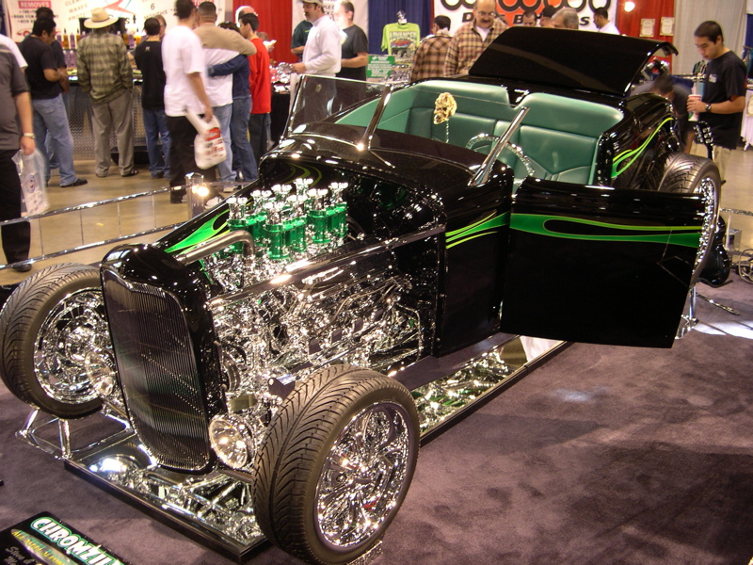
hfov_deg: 49.0
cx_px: 376
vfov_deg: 37.7
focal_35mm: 38
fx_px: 827
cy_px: 282
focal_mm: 8
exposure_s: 1/11.8
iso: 100
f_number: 2.8
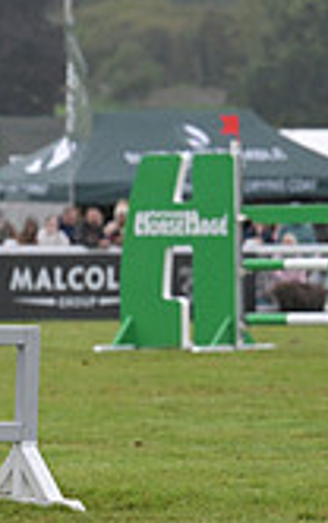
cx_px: -511
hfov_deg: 2.7
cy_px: 118
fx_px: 6882
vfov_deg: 4.4
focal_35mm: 482
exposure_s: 1/1250
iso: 2500
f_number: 4.5
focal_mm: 135
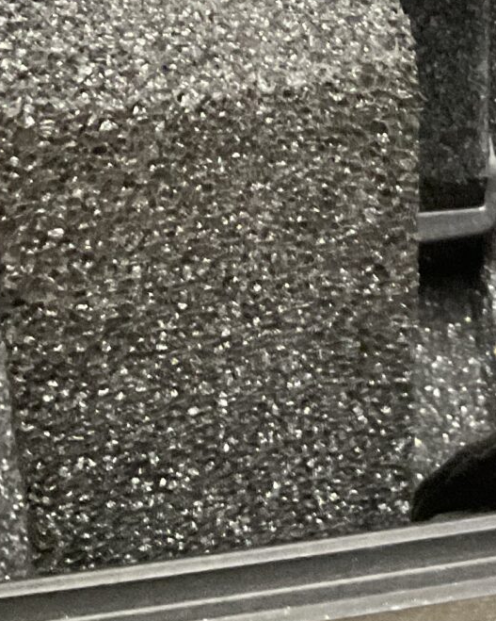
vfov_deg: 15.8
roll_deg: -5.9
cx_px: 501
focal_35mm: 110
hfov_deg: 13.8
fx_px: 2019
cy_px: -360
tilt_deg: -35.4
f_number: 1.8
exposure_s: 1/30
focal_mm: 3
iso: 400
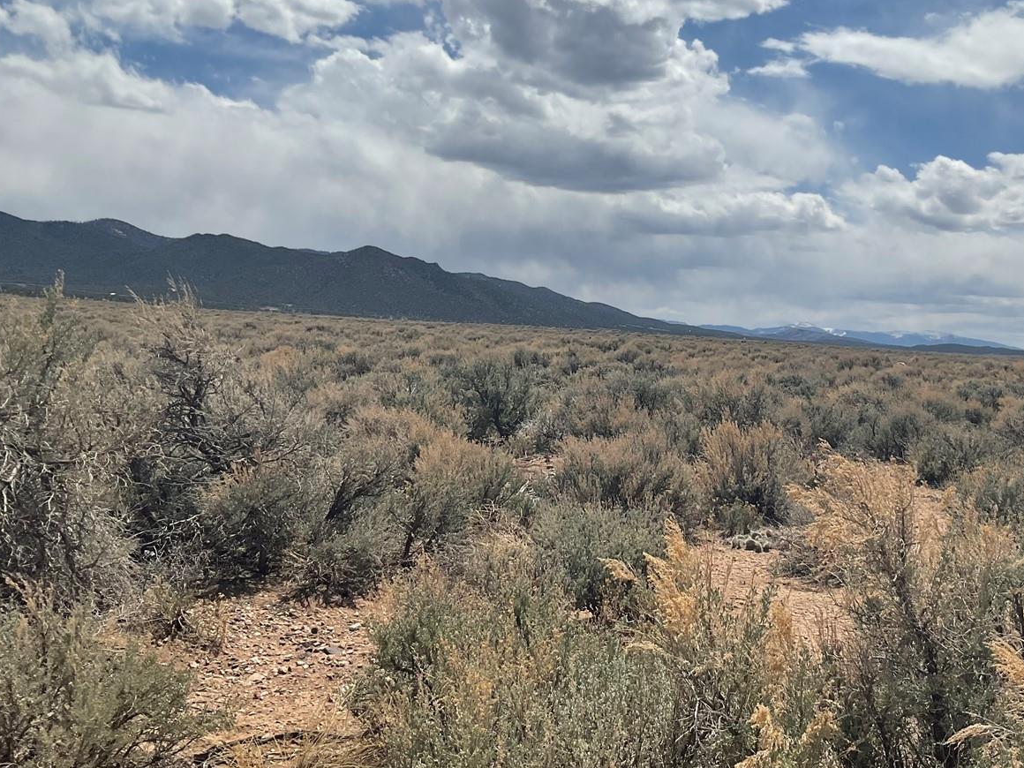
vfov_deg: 35.9
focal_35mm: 40
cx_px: 698
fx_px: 1183
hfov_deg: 45.9
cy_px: 316
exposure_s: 1/4785
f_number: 1.8
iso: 16
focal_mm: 3
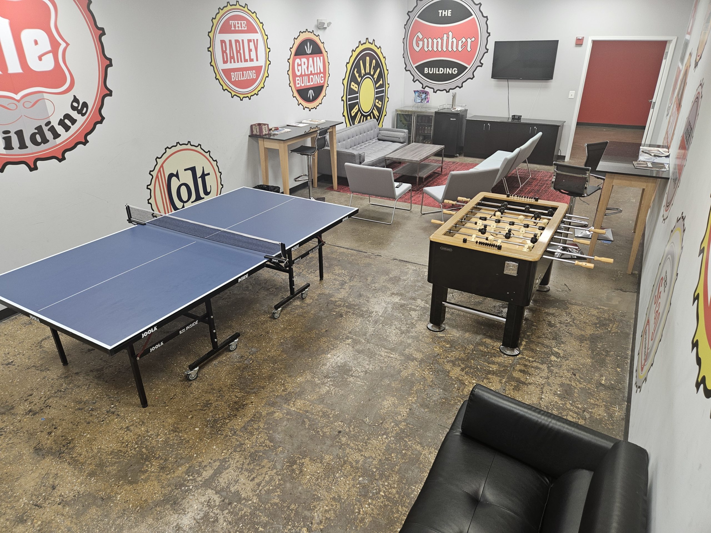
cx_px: 356
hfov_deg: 73.9
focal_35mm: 23
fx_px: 472
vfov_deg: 58.9
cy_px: 266
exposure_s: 1/62
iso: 100
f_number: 1.8
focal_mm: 5.4
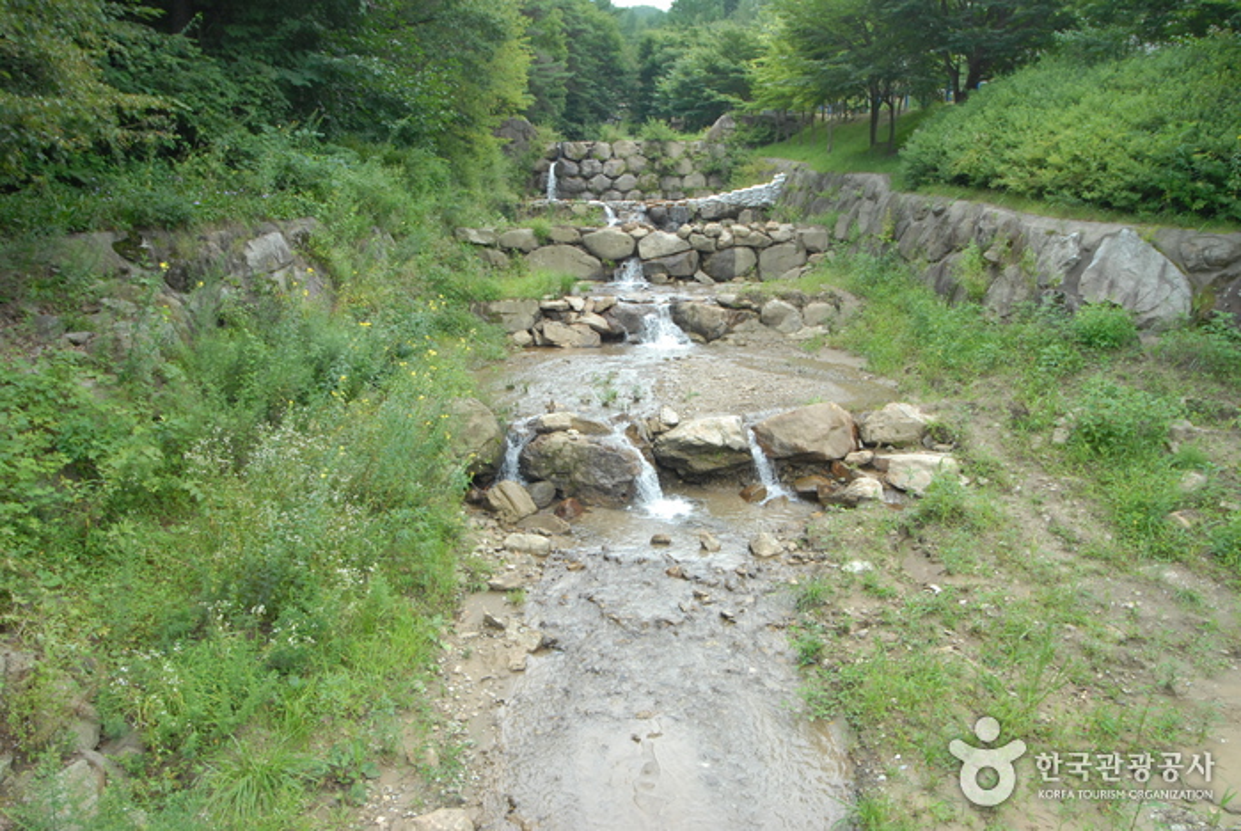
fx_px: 777
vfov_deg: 56.3
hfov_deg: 77.3
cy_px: 416
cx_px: 620
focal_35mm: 22
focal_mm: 15
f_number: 8
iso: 500
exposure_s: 1/250
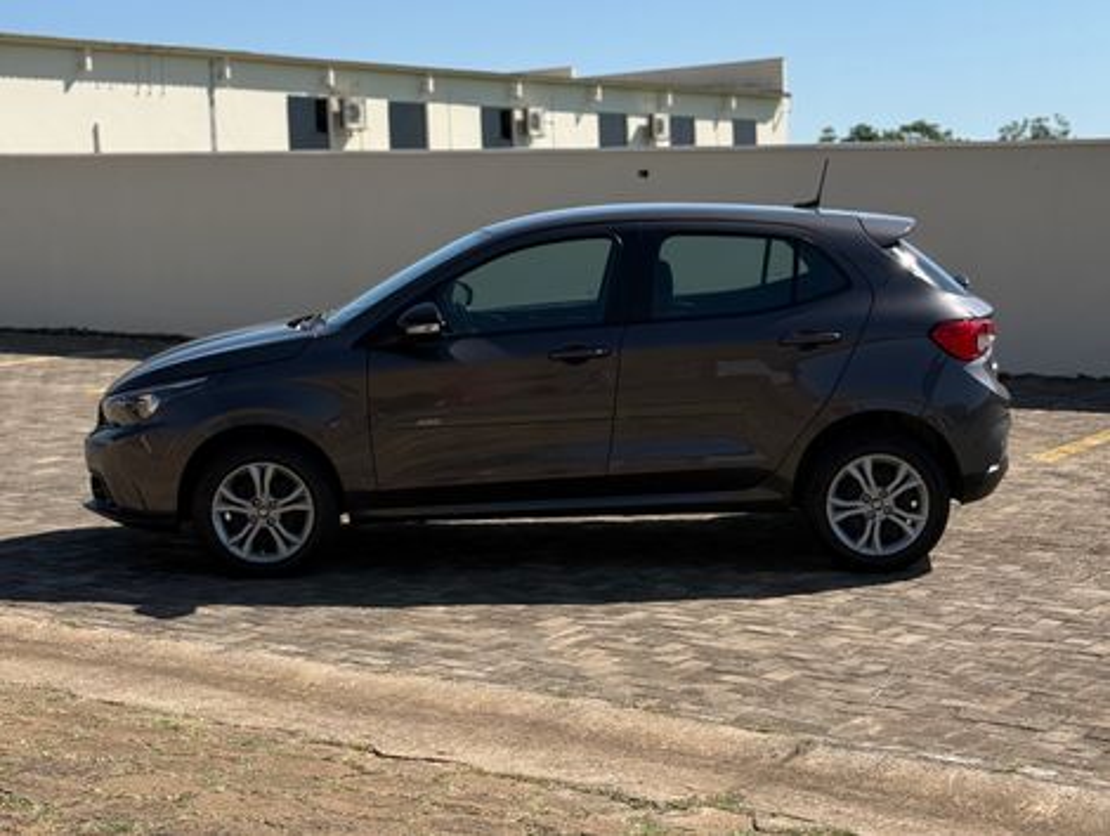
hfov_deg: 39.6
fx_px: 1542
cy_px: 418
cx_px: 555
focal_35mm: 48
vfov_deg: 30.3
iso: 64
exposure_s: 1/5208
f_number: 1.78
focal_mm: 6.76
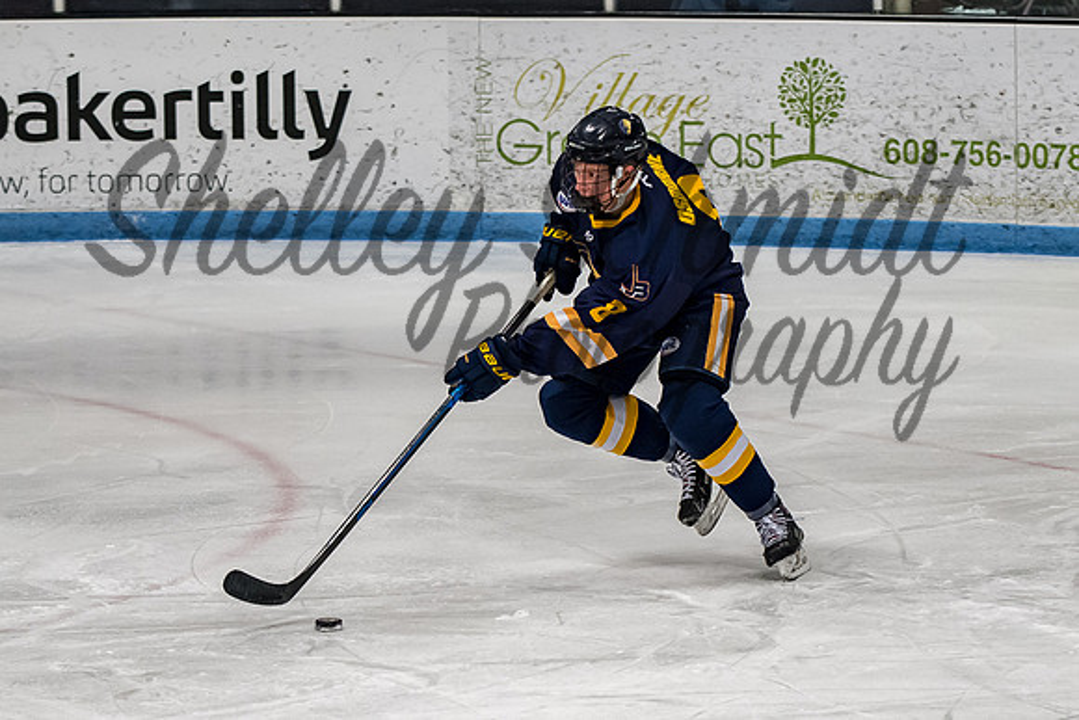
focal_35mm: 217
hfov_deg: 9.5
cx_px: 567
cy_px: 272
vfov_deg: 6.3
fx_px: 6493
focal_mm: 100
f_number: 3.2
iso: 1600
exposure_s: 1/800
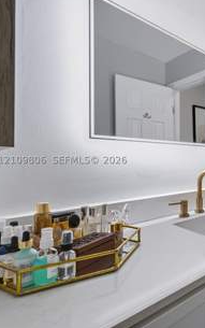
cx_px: 246
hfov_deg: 38.1
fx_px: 214
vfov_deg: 74.7
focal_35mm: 24
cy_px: 159
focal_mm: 15
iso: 100
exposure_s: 1/25
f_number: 8
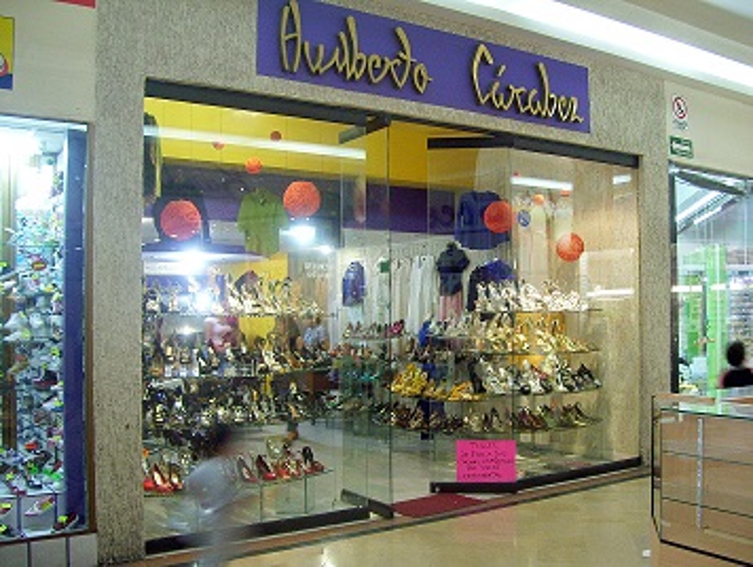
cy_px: 284
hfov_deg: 51.3
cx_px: 376
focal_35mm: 36
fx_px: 784
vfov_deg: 39.7
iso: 160
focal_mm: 6
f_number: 2.7
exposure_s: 1/13
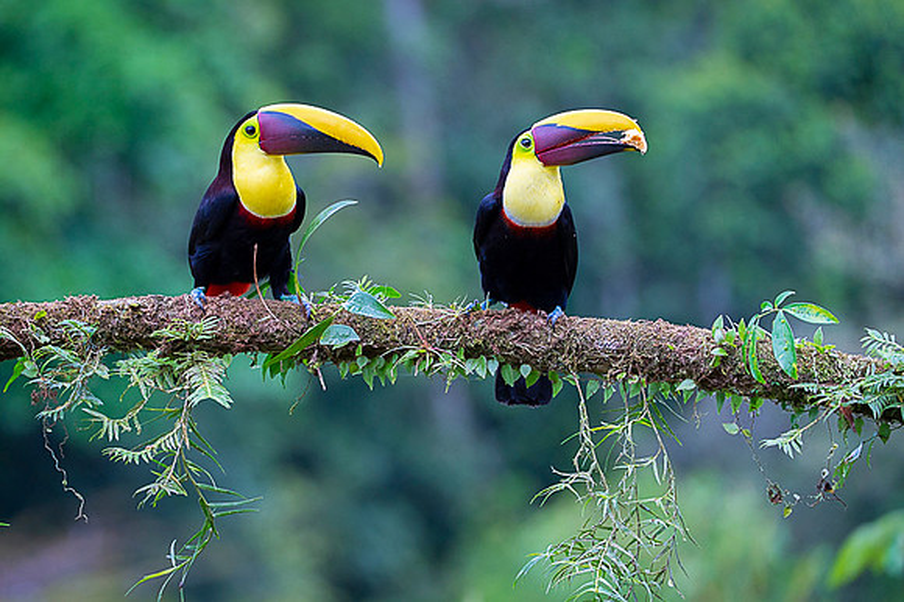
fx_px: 5952
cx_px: 354
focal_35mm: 237
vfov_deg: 5.8
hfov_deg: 8.7
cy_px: 272
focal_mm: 195
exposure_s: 1/1250
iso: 800
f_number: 4
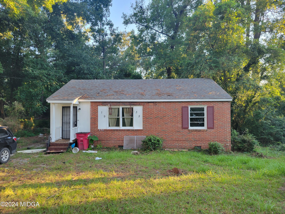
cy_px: 107
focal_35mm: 26
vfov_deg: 53.1
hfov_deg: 67.3
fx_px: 214
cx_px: 142
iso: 80
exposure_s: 1/120
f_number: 1.8
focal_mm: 5.4
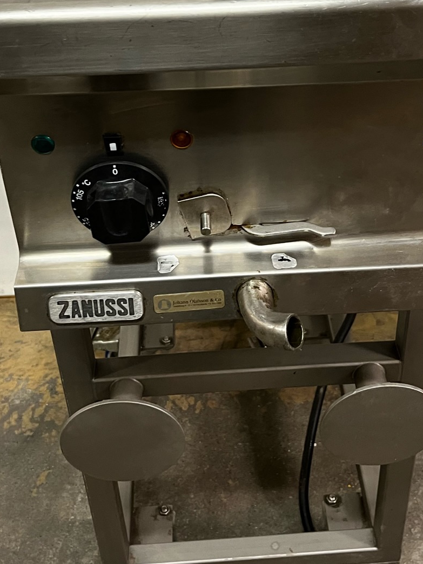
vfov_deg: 37.2
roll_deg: +4.0
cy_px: 202
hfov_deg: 28.5
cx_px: 240
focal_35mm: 51
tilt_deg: -37.9
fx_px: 831
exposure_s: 1/50
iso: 200
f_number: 1.6
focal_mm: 5.1
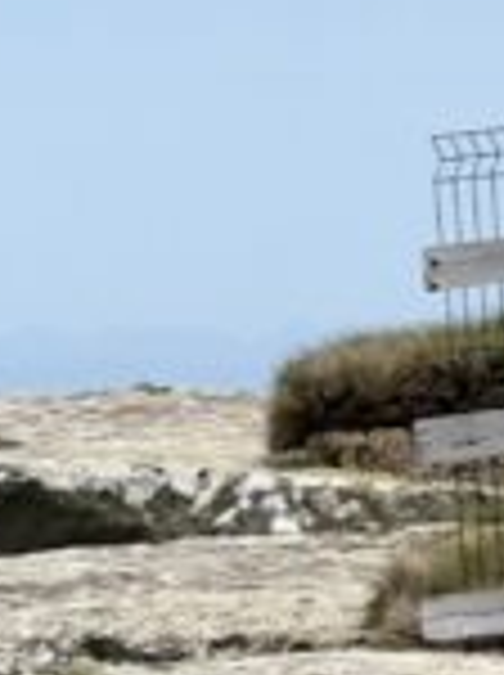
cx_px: -648
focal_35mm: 526
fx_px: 10240
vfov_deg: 3.7
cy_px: 1224
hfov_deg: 2.8
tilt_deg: -3.9
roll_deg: +0.9
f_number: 2.8
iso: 25
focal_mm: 9
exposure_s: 1/889
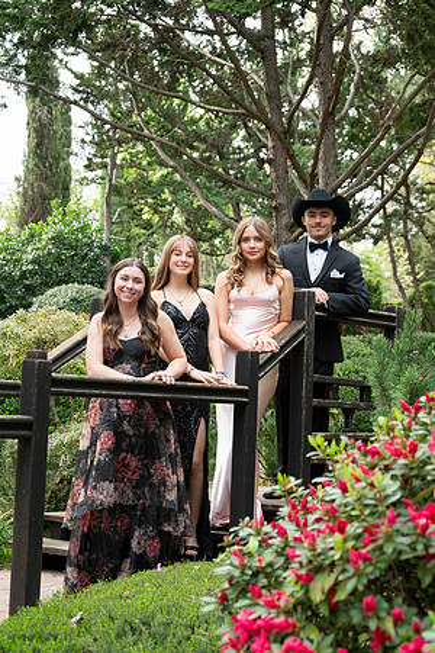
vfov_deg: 31.4
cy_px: 326
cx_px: 218
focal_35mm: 64
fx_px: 1160
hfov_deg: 21.2
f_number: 7.1
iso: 1250
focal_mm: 64
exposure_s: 1/500
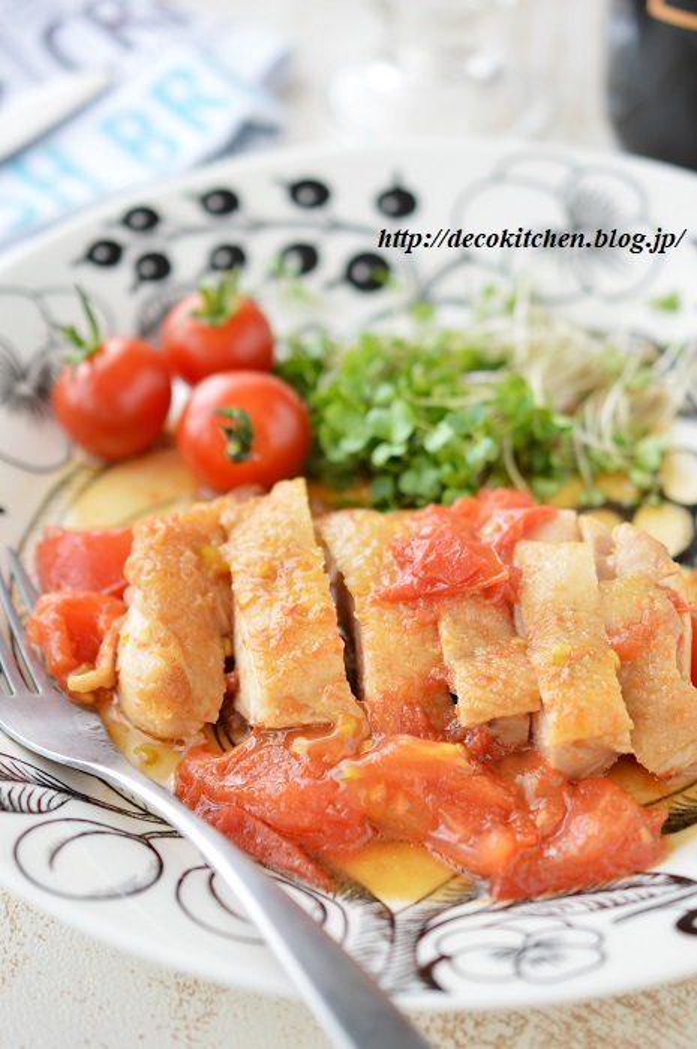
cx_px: 348
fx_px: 1747
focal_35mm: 60
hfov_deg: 22.6
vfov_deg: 33.4
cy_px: 524
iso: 100
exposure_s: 1/20
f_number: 3
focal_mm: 40
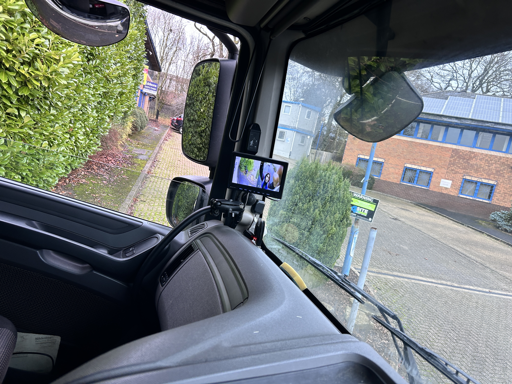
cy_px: 192
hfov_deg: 67.3
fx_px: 385
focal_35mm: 26
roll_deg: -11.9
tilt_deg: -7.9
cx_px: 256
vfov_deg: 53.1
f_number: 1.5
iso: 80
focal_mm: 5.7
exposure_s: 1/121
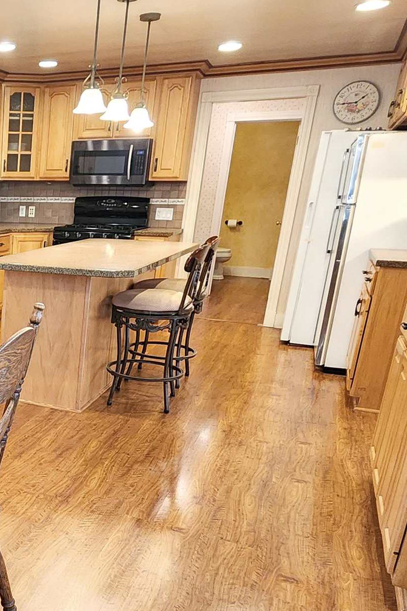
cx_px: -74
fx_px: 577
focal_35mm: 34
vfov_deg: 54.7
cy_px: 407
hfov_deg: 32.5
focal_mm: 2.2
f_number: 2.2
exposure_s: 1/60
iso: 400
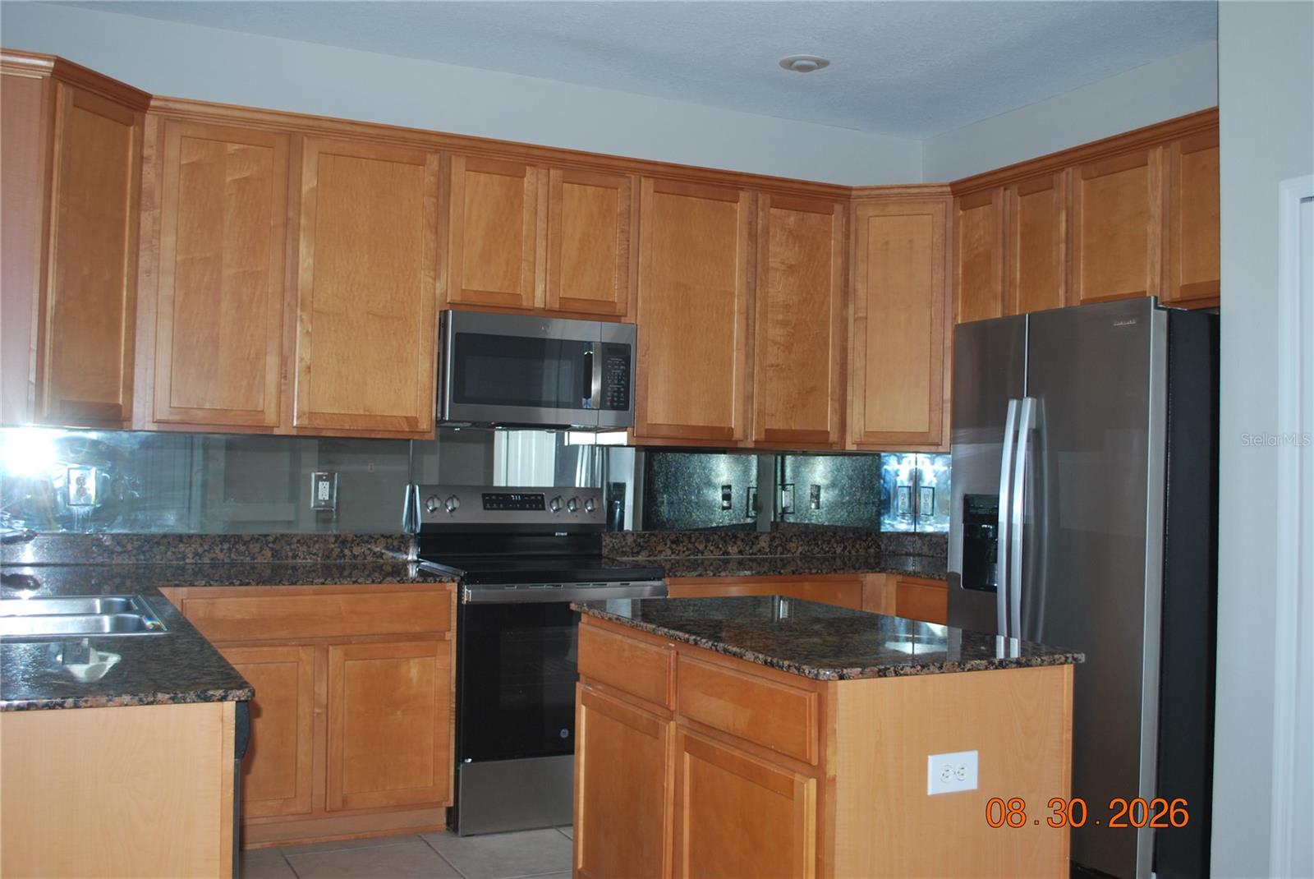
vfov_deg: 36.9
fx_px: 1315
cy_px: 440
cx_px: 657
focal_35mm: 36
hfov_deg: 53.1
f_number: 4.2
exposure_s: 1/60
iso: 200
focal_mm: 24
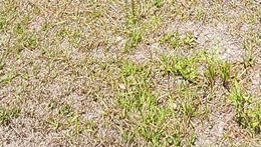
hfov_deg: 23.8
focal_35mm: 87
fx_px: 603
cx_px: 232
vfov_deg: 8.9
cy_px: -385
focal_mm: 2.2
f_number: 2.2
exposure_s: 1/1016
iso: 50
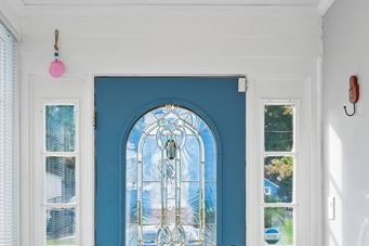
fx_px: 461
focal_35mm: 45
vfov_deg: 28.9
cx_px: 174
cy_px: 211
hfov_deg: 43.6
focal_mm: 9.9
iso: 160
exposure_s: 1/60
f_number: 5.6
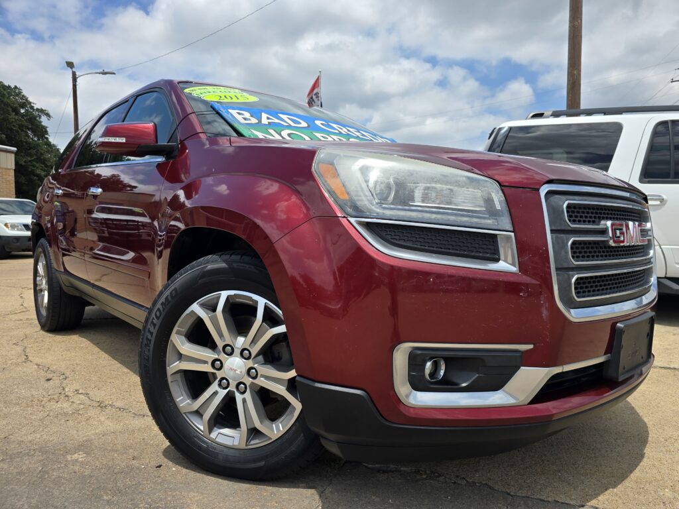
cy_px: 254
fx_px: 451
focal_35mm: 23
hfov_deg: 73.9
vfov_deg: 58.9
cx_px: 340
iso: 12
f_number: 1.7
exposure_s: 1/885
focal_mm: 6.3
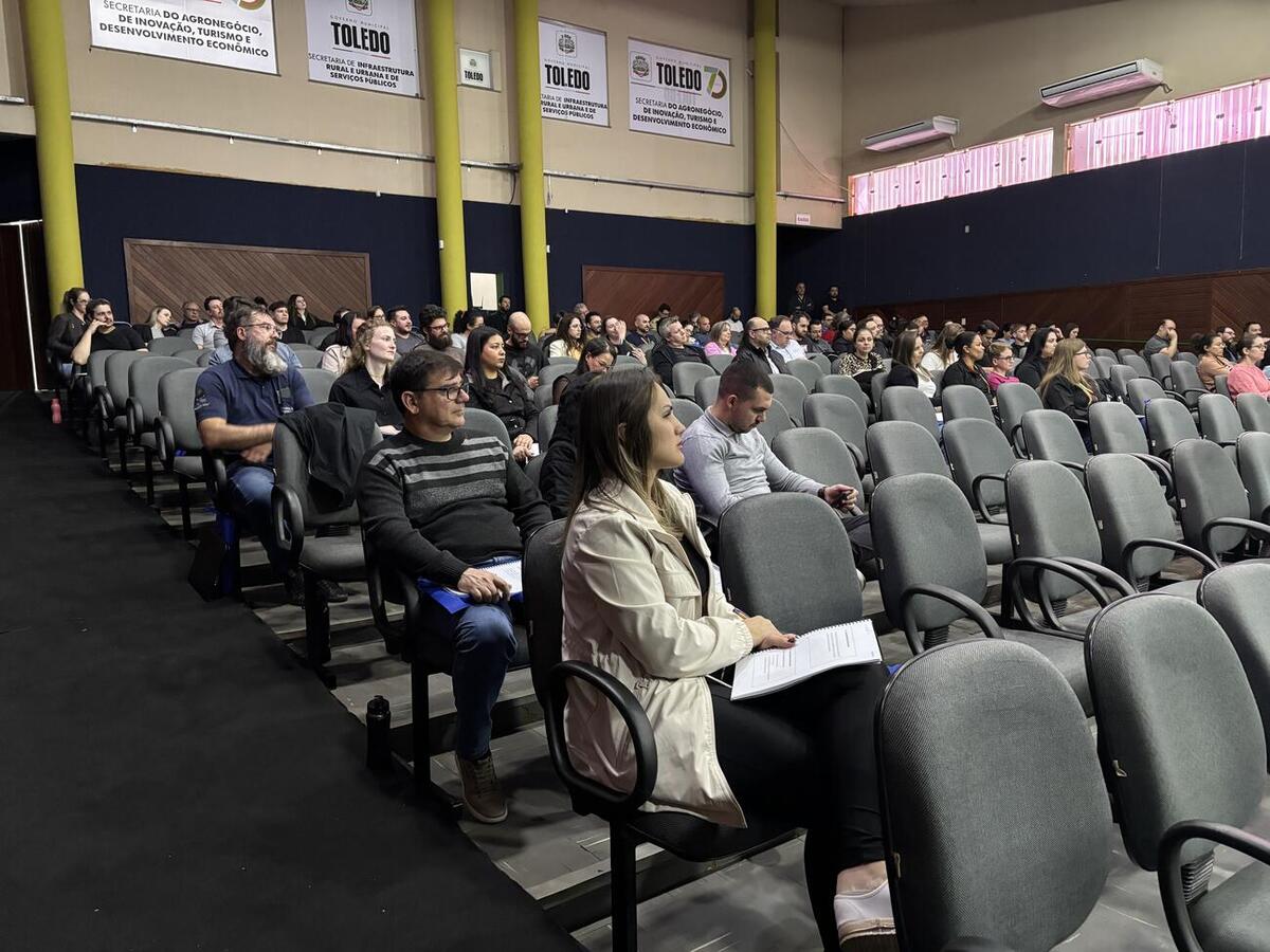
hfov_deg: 67.3
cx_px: 635
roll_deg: +1.4
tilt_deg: -6.4
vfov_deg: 53.1
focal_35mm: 26
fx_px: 954
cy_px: 476
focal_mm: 5.96
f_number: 1.6
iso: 640
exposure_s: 1/30
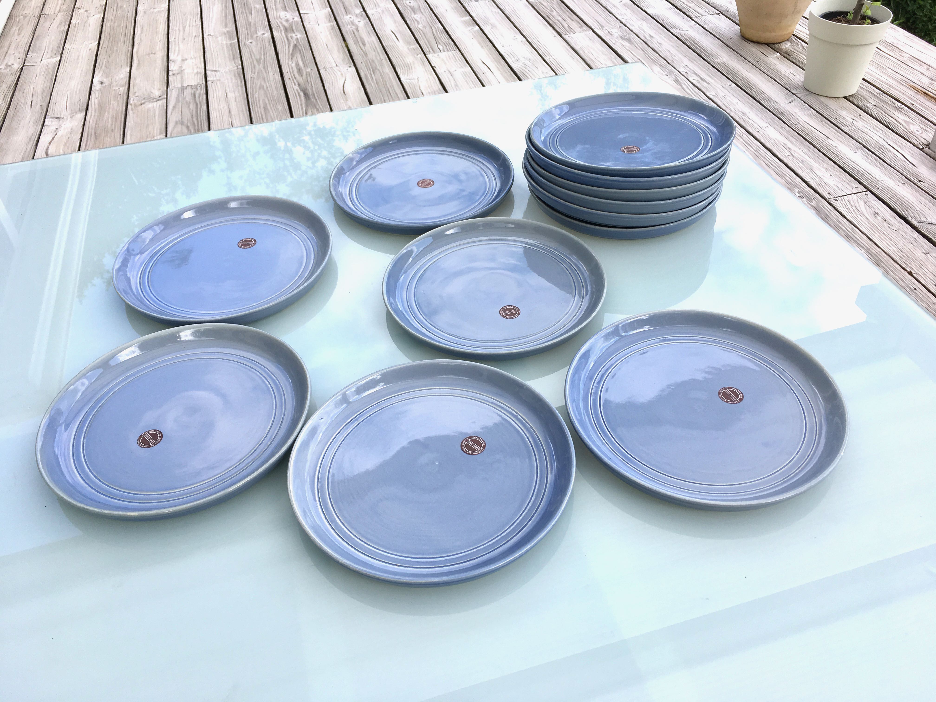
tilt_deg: -43.9
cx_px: 468
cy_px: 351
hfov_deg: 61.7
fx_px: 784
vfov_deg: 48.2
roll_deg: +2.3
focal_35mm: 29
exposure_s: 1/610
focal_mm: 4.15
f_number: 2.2
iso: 25
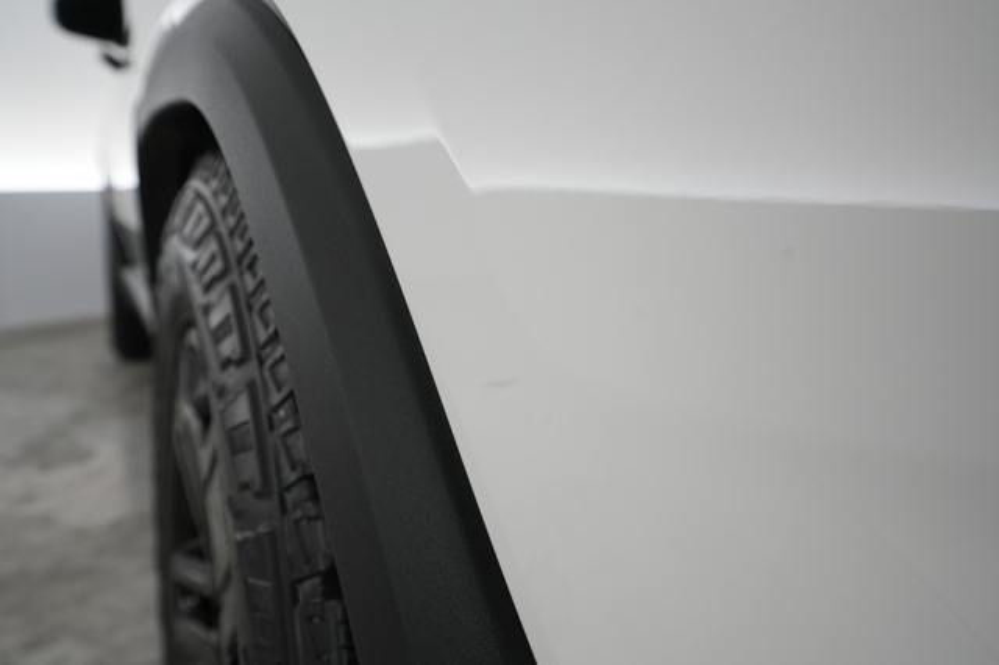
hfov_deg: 65.5
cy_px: 332
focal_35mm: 28
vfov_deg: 46.4
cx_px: 500
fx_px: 777
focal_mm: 28
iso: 2500
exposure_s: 1/100
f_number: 5.6
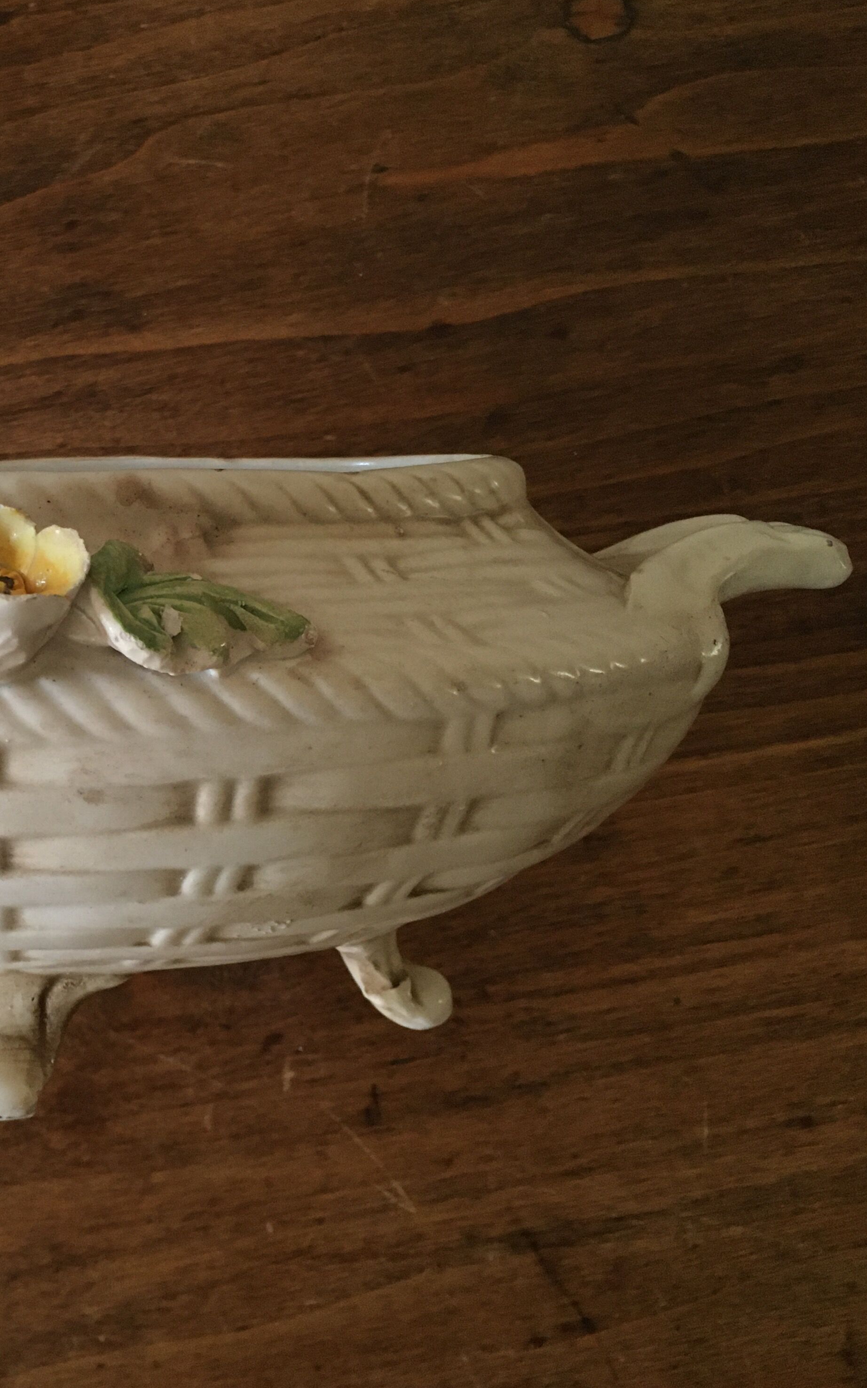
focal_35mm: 42
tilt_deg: -76.6
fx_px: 1588
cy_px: 692
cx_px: 15
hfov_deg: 28.8
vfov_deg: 47.2
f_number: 2.2
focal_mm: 4.15
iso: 200
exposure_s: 1/33
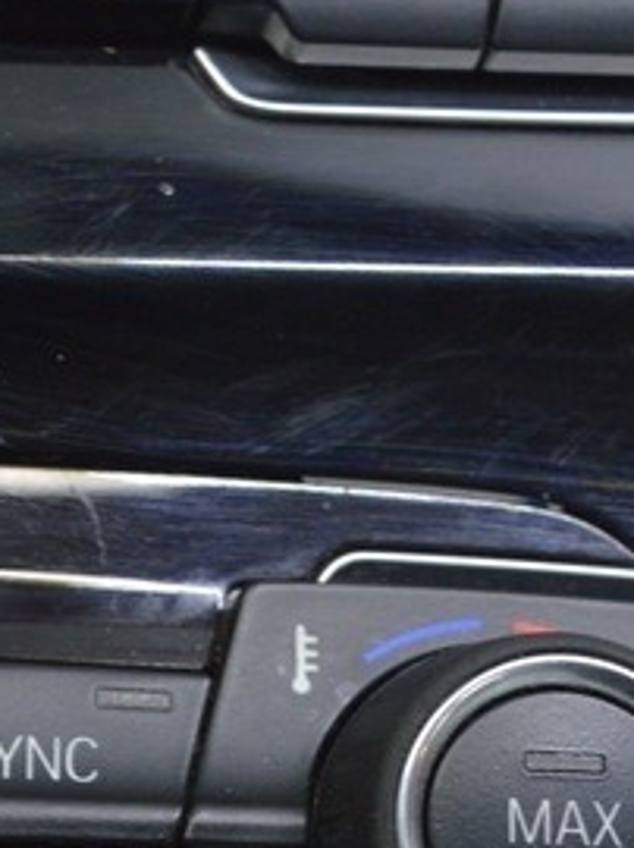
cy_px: 774
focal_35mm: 137
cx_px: -417
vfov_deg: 14.3
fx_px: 3347
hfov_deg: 10.3
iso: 400
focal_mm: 25
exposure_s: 1/20
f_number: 5.6
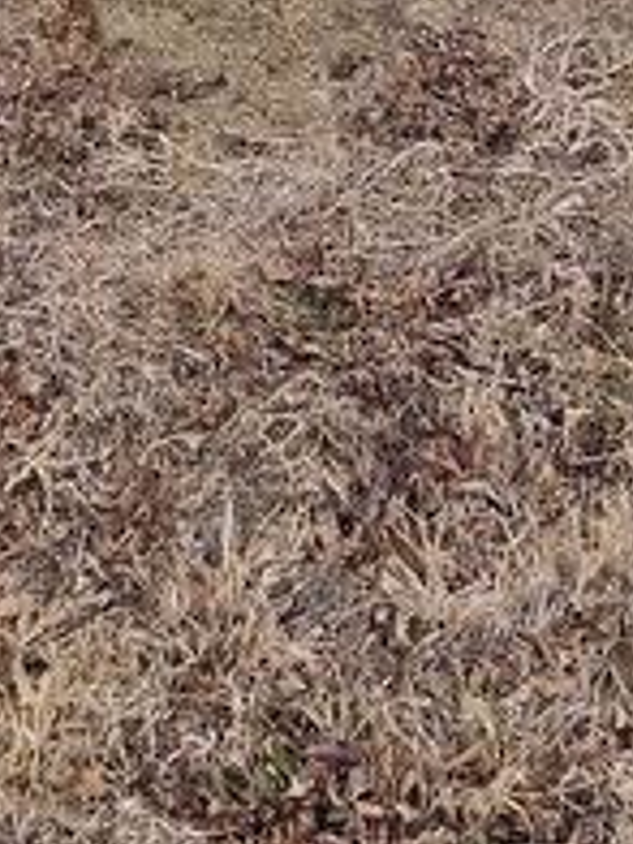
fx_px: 2292
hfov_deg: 15.6
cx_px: 86
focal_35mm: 94
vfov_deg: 17.0
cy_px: -702
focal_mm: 6.3
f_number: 1.7
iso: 12
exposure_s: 1/301
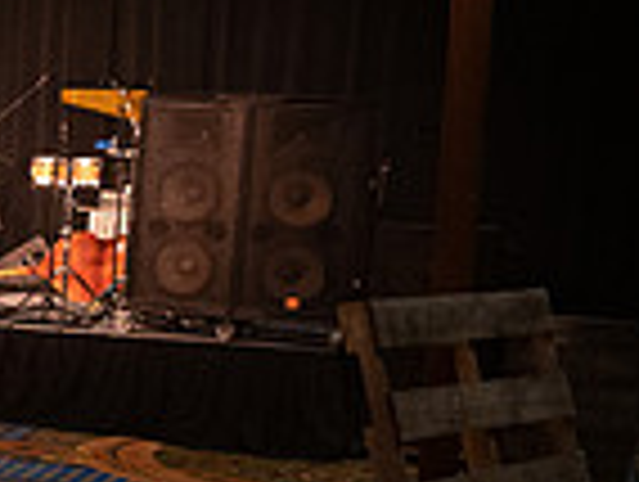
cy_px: 306
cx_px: -616
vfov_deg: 15.8
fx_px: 1738
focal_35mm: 94
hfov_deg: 16.3
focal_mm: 24
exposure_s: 1/60
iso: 6400
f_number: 4
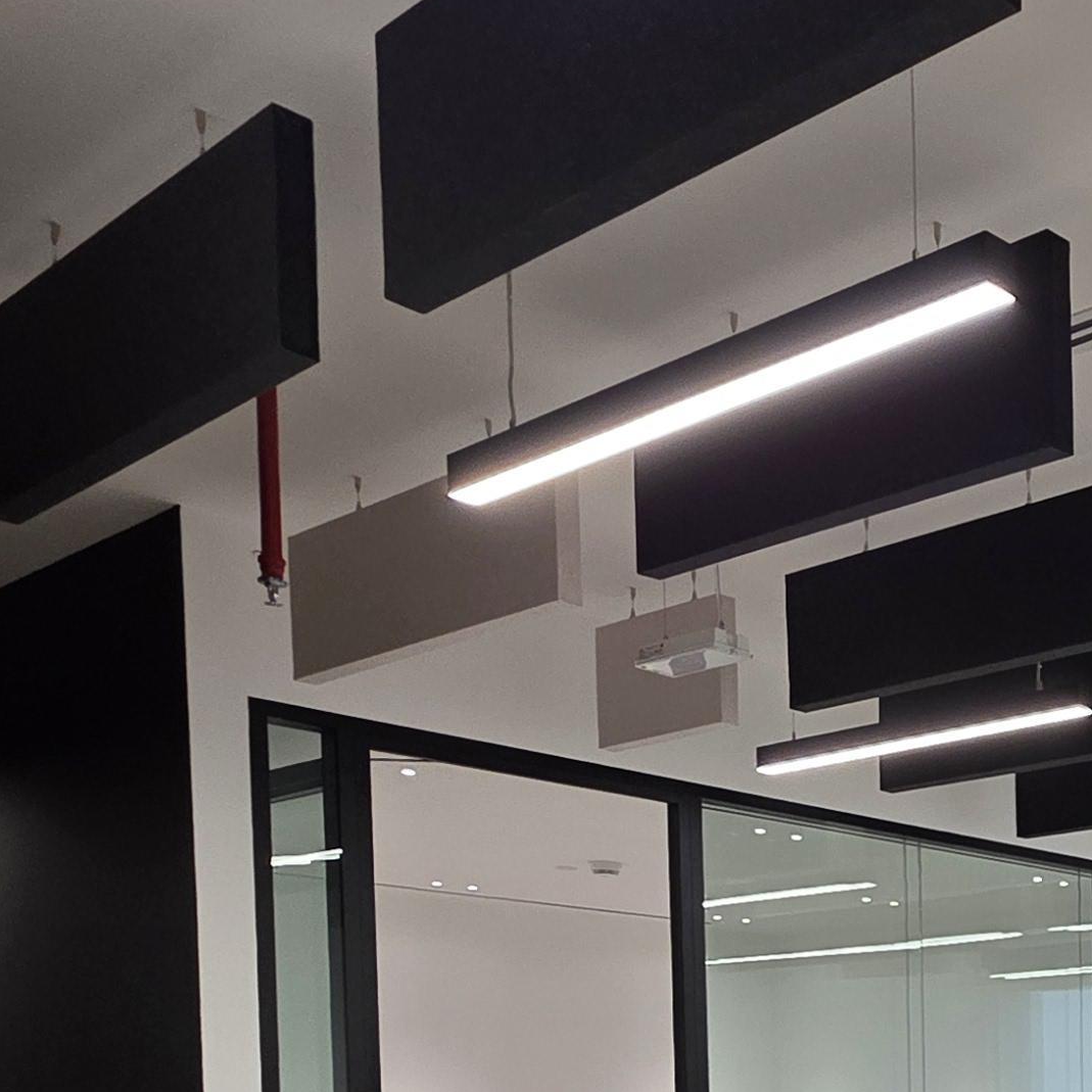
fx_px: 1535
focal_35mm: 43
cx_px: 1552
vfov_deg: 33.8
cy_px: 1214
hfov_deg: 28.6
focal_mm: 2.2
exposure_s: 1/100
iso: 100
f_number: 1.9
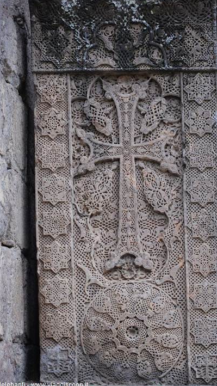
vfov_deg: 24.3
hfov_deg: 13.8
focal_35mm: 88
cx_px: 121
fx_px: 895
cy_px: 193
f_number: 4
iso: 200
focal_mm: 55
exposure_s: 1/125
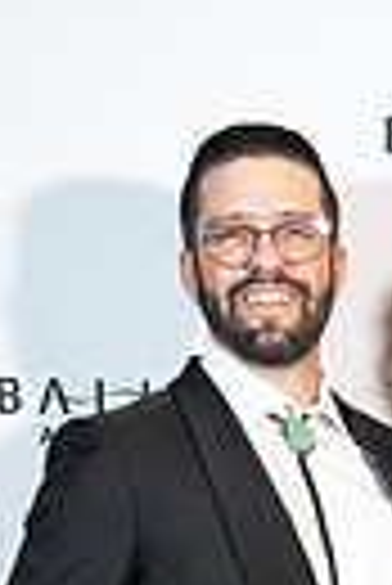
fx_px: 2525
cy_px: 850
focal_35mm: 155
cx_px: 563
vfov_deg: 12.6
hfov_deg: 8.7
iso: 1600
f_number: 2.8
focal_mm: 44.9
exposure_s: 1/160
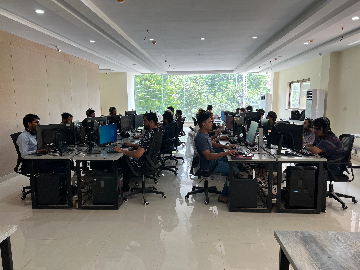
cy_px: 135
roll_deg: +0.7
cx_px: 180
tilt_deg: -8.3
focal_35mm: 26
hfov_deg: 67.3
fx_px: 270
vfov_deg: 53.1
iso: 32
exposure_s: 1/122
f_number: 1.5
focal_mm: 5.7
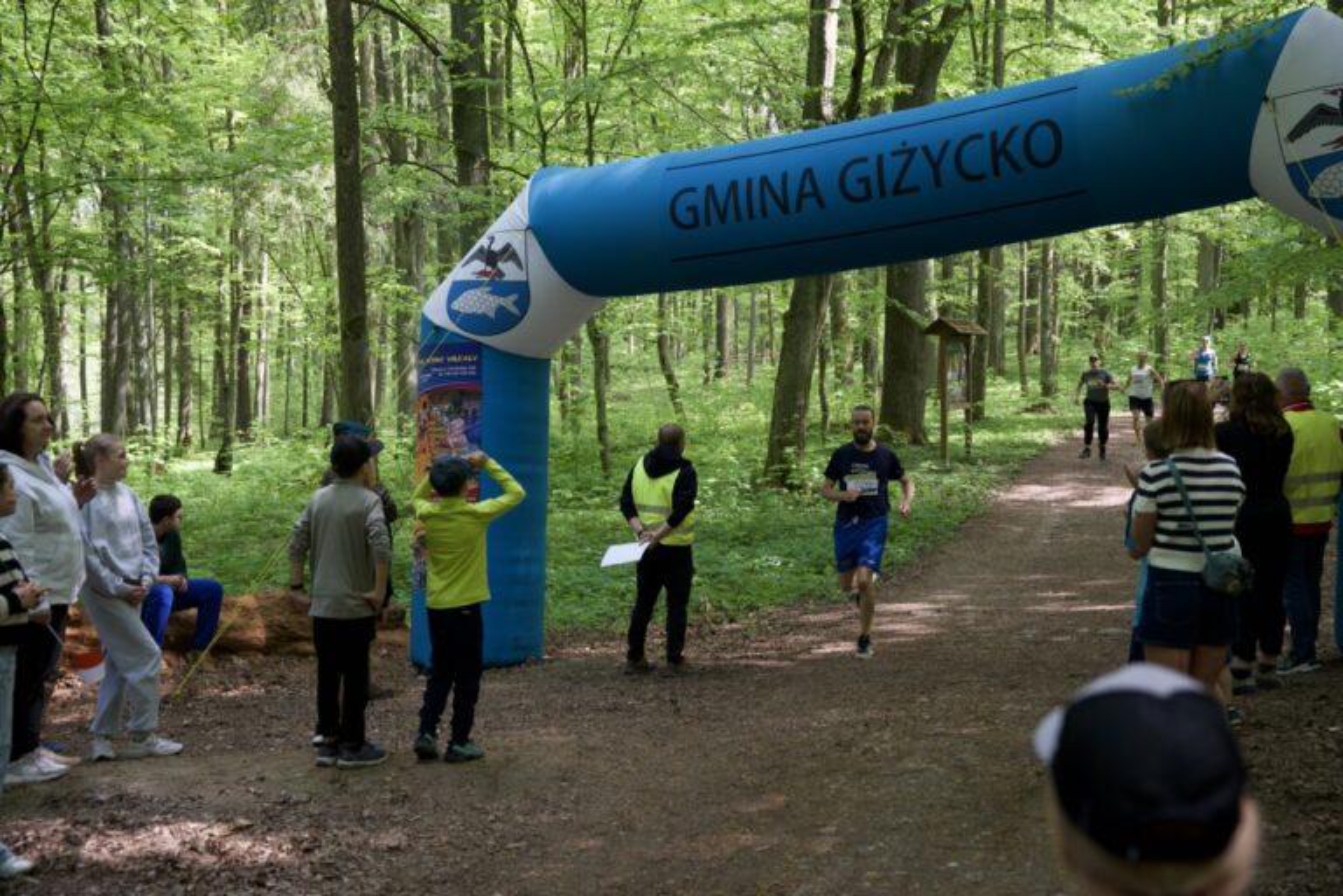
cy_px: 448
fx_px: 1749
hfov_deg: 42.0
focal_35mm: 47
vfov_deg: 28.7
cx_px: 672
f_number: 4
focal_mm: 46.9
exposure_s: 1/250
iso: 400
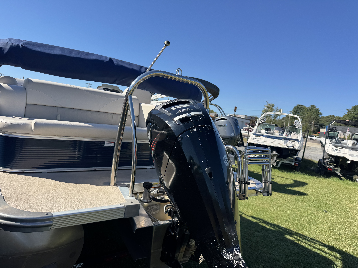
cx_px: 179
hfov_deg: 71.6
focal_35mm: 24
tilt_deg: -5.9
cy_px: 134
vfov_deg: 56.8
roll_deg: -9.9
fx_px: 248
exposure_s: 1/3247
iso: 80
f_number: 1.78
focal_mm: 6.76
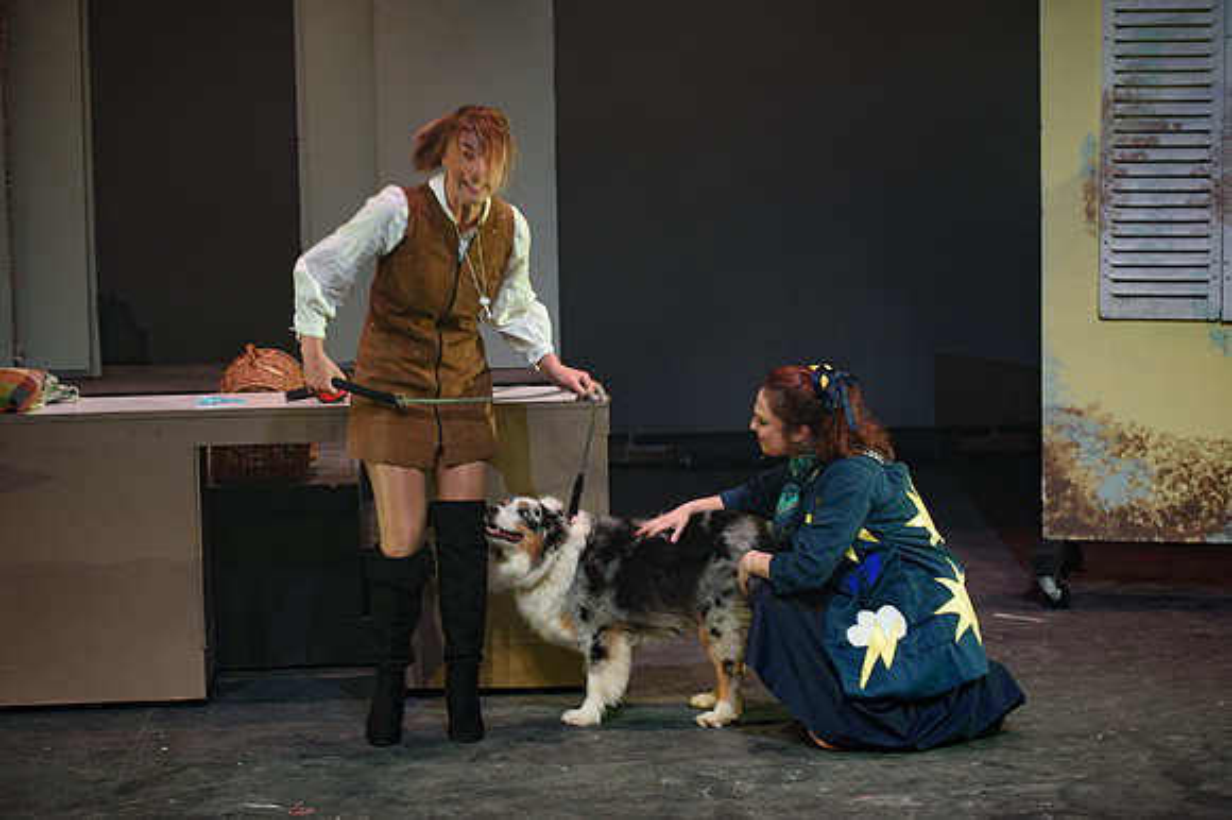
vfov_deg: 19.4
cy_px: 410
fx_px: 2394
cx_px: 616
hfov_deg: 28.9
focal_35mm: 70
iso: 800
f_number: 2.8
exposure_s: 1/100
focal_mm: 70
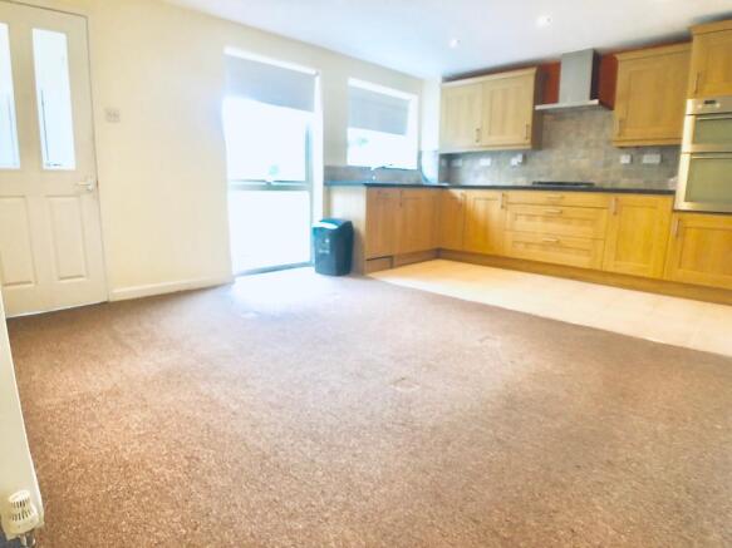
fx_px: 592
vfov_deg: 49.7
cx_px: 366
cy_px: 274
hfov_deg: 63.5
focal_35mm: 28
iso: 50
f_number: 1.8
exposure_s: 1/17
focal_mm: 3.99
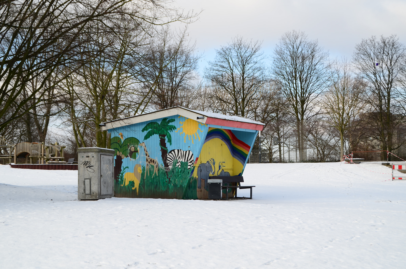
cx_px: 203
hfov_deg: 37.9
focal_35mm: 52
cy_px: 134
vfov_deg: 25.6
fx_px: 591
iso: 100
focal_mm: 35
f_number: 6.3
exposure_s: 1/320
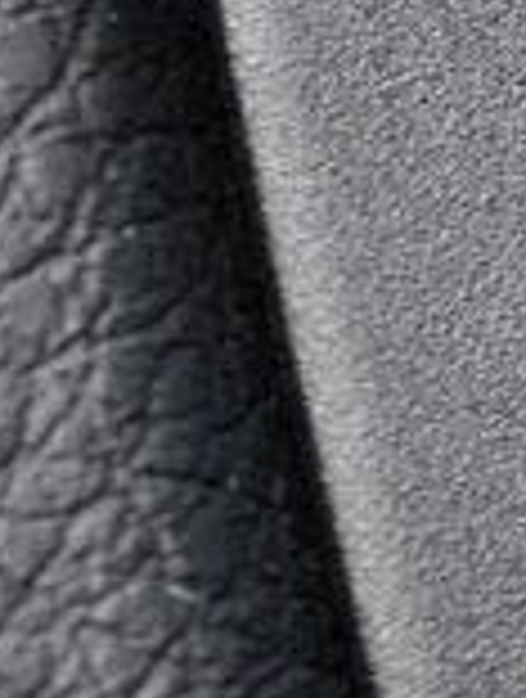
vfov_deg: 2.9
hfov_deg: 2.1
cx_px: 2868
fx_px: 13983
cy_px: 671
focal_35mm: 693
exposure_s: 1/25
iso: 800
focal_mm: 46
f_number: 5
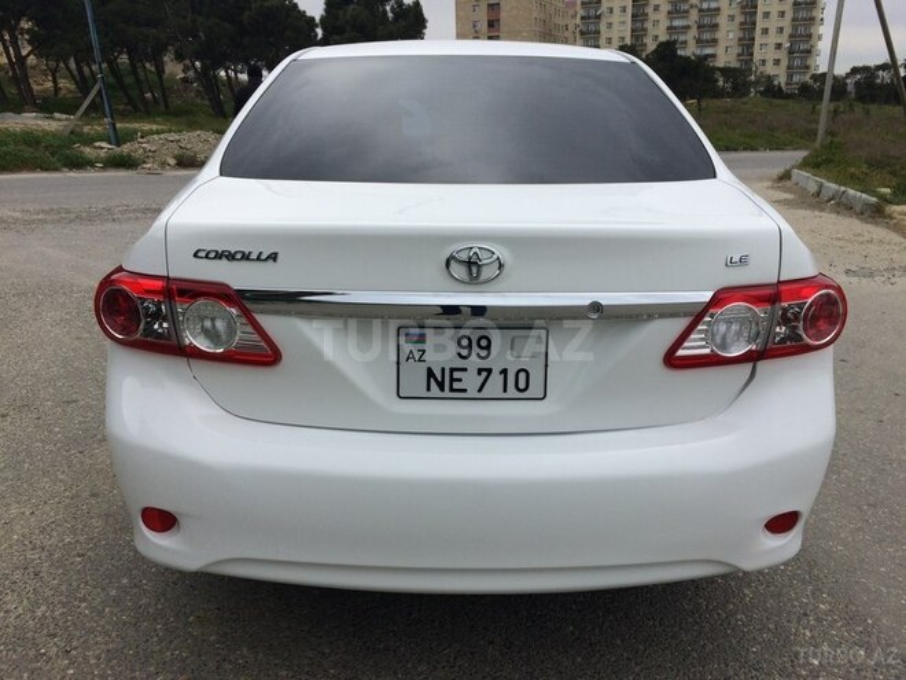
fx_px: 759
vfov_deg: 48.2
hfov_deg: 61.7
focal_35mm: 29
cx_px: 453
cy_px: 340
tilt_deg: -18.7
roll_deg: +0.5
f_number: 2.2
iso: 32
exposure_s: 1/1786
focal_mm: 4.15
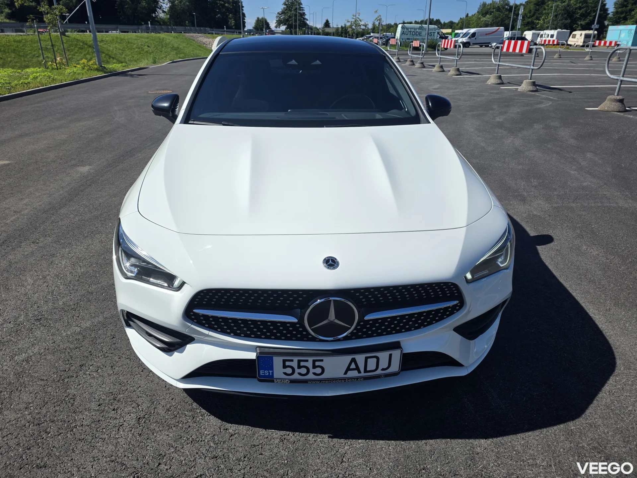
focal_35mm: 23
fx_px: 423
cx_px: 318
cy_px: 239
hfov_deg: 73.9
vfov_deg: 58.9
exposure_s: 1/7944
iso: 80
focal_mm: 6.3
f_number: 1.7
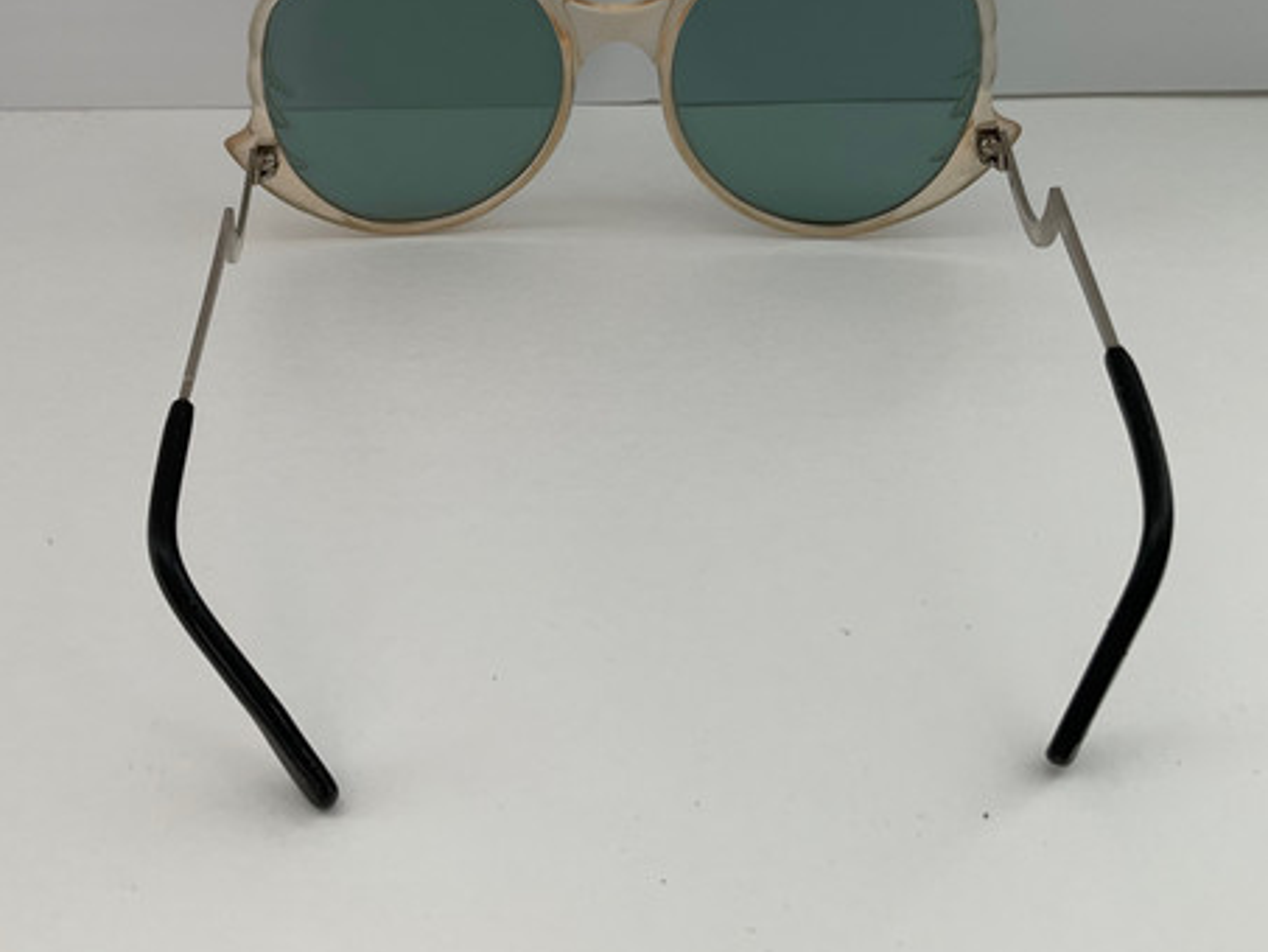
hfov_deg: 45.6
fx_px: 1502
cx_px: 532
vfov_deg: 35.0
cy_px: 367
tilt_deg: -35.6
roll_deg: +1.9
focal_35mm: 41
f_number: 1.8
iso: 25
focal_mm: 3
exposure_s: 1/120
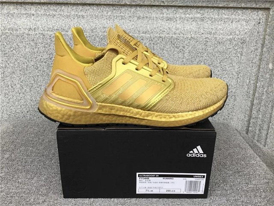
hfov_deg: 58.4
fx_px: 245
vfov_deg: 45.4
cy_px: 103
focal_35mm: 31
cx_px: 137
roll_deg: -1.1
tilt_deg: -19.6
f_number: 2.4
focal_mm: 3.3
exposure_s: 1/131
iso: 25
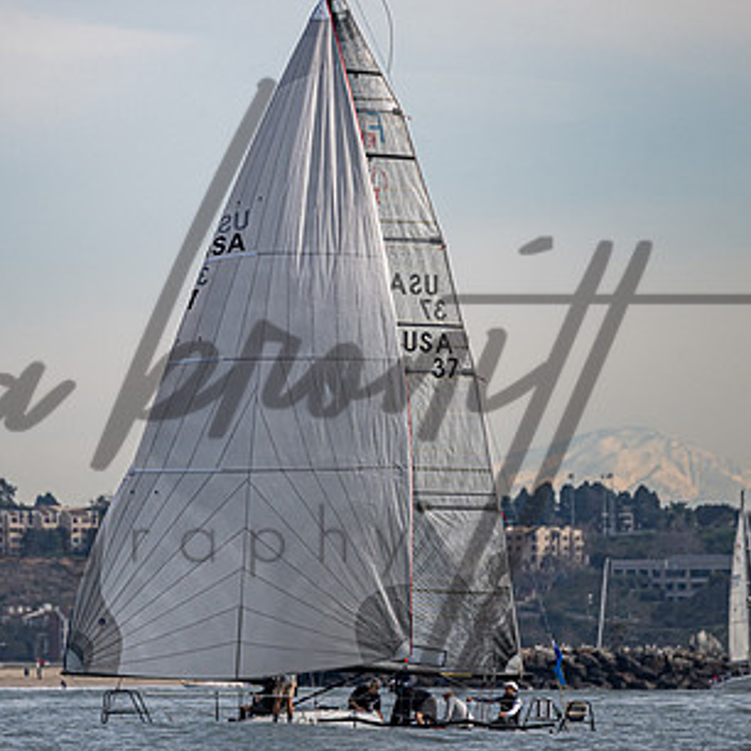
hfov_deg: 2.2
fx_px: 19808
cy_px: 259
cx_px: 247
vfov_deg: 2.2
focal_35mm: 807
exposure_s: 1/2000
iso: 125
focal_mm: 400
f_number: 5.6
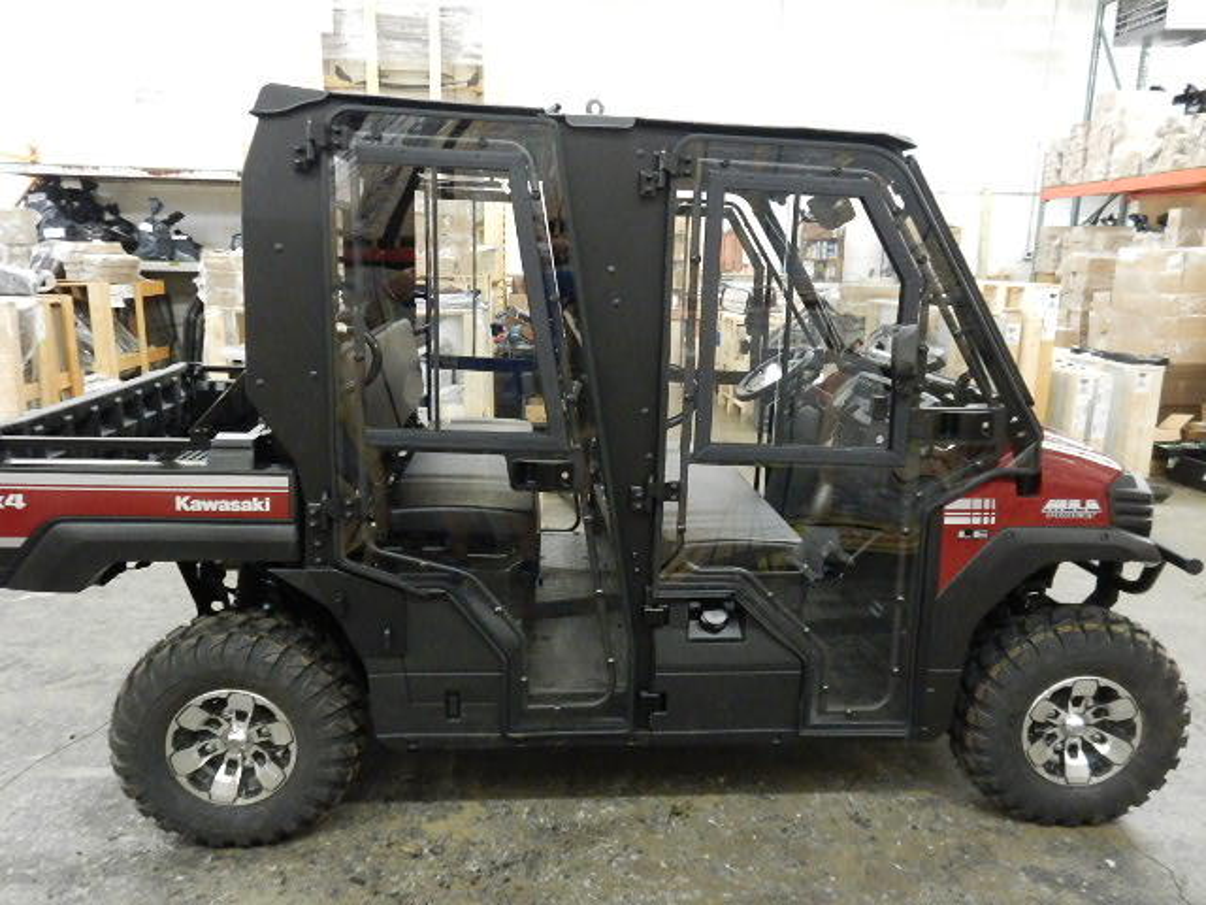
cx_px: 603
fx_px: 871
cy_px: 452
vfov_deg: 54.9
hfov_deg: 69.4
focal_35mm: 25
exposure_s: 1/4
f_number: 3.2
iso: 200
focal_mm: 4.5
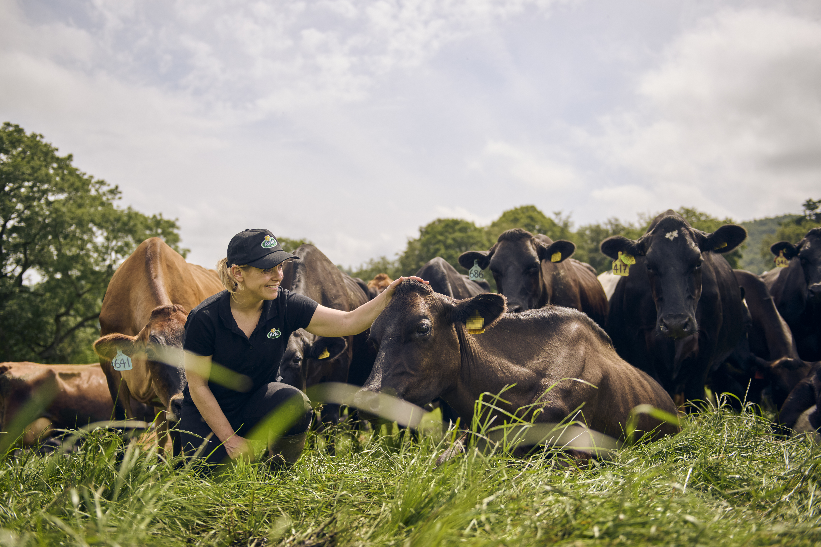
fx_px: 889
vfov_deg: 34.2
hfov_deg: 49.6
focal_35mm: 39
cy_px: 271
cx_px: 403
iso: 160
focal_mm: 38
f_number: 2.8
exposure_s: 1/3200
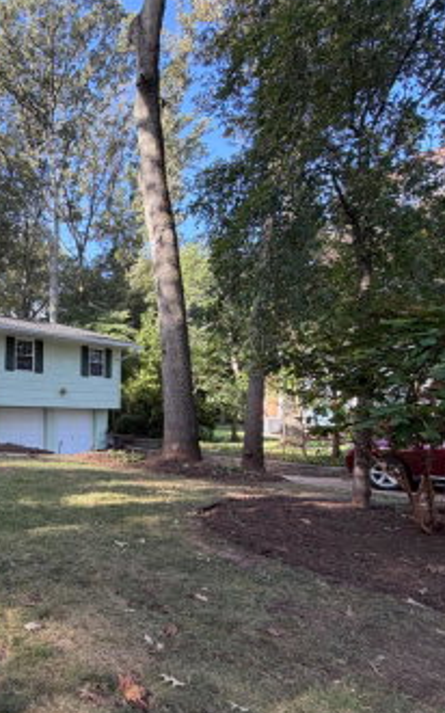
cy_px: 398
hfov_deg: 43.0
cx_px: -28
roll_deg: -0.8
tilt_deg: +2.9
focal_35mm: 23
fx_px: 447
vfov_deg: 76.9
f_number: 2.2
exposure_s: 1/121
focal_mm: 2.22
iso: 64
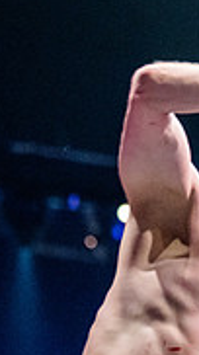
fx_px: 1863
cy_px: 136
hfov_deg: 6.1
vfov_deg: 10.9
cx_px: 261
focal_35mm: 198
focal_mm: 50
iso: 6400
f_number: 1.4
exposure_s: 1/1600
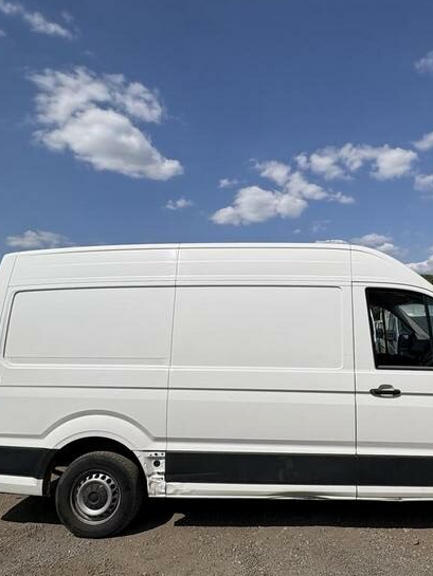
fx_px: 383
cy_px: 293
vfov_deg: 73.9
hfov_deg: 57.5
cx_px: 292
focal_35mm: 23
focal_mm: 2.22
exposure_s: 1/6135
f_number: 2.2
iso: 40
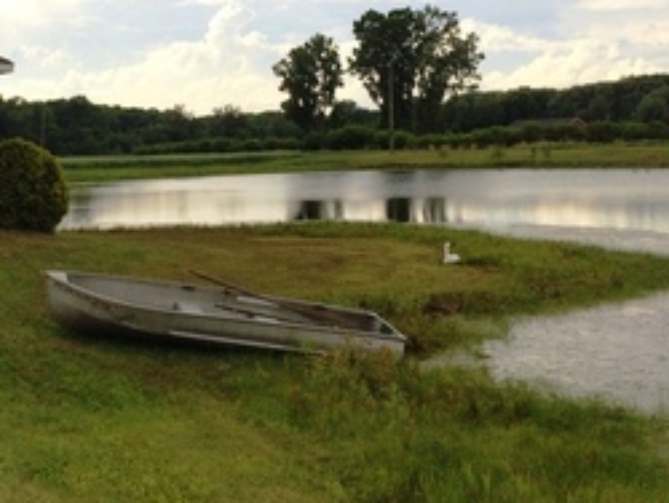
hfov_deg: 31.8
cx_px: 203
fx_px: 1161
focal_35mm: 60
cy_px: 103
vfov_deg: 24.1
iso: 50
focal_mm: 4.12
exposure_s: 1/2933
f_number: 2.2
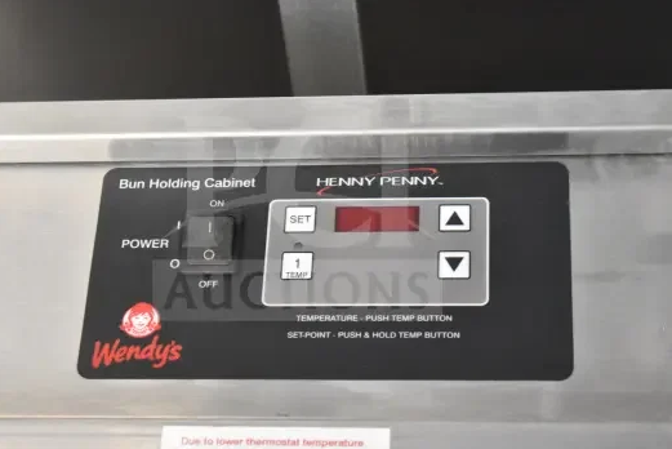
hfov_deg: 21.1
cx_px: 297
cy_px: 219
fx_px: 1804
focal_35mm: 97
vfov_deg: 14.2
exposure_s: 1/100
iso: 8000
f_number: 5.6
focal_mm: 55
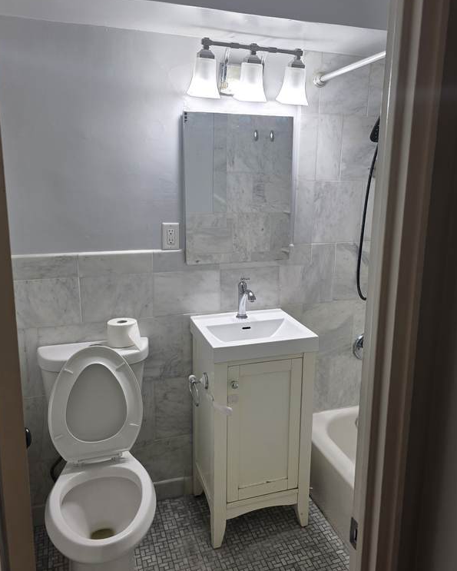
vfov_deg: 60.4
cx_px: 257
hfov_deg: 49.9
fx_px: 490
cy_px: 273
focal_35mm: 29
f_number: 1.7
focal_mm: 6.3
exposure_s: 1/120
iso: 40
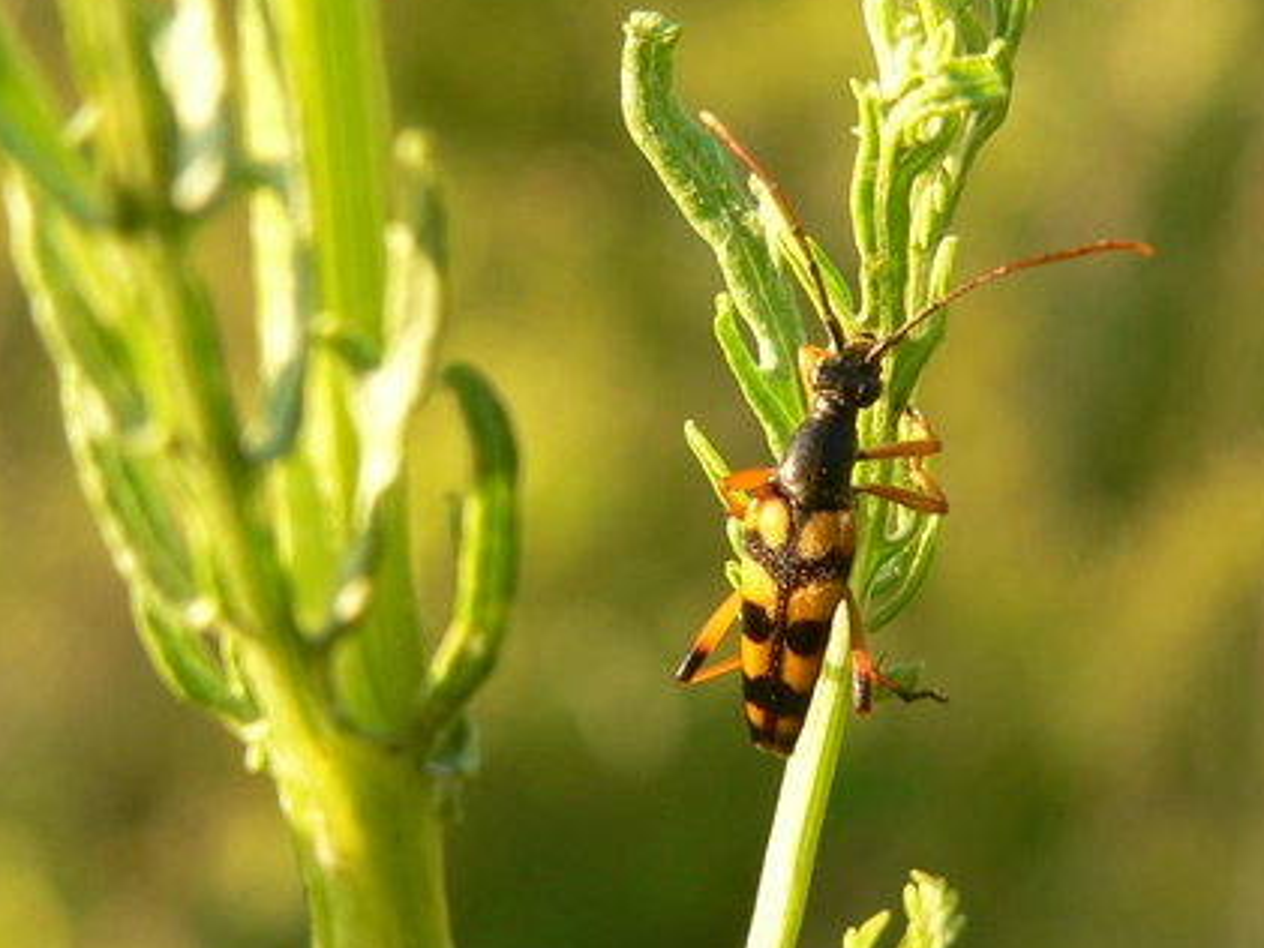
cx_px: 757
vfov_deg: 12.4
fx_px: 4383
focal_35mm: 120
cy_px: 507
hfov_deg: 16.4
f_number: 4
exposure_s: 1/125
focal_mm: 13.2
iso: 100
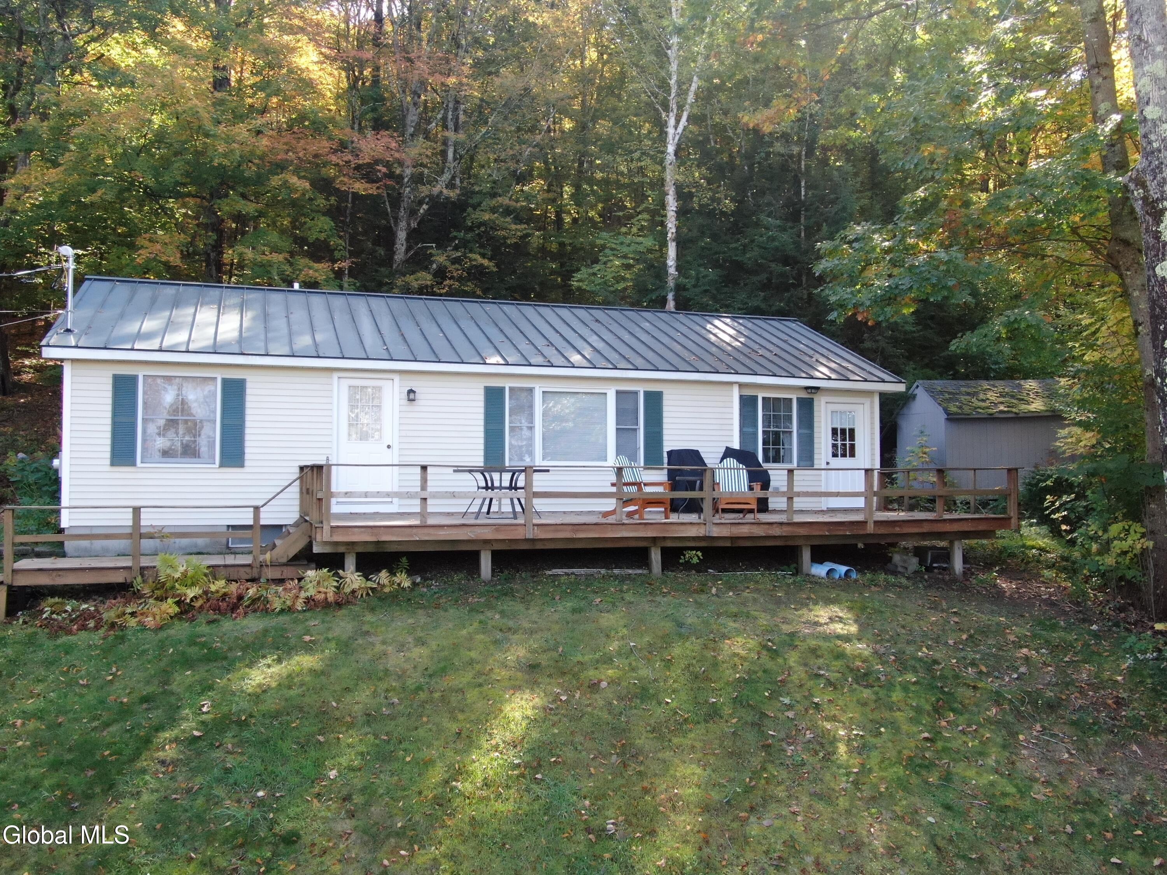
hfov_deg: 56.8
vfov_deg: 44.2
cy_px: 438
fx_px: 1079
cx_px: 584
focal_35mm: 32
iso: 400
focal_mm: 5.45
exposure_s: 1/15
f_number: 3.1
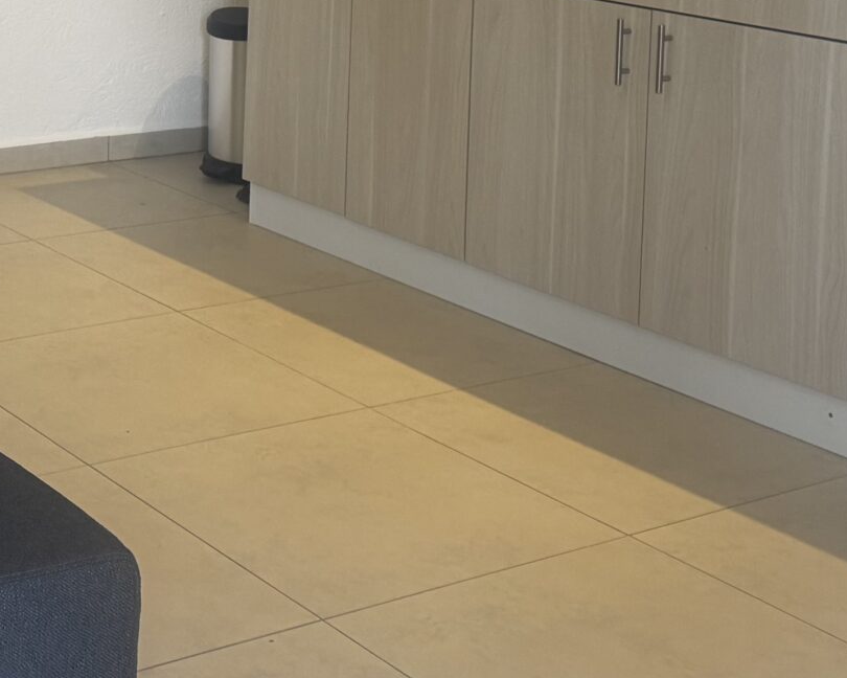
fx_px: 1855
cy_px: -158
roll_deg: -1.6
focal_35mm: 74
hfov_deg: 24.7
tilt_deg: -4.1
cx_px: 33
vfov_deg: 19.4
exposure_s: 1/121
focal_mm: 6.76
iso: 200
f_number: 1.78
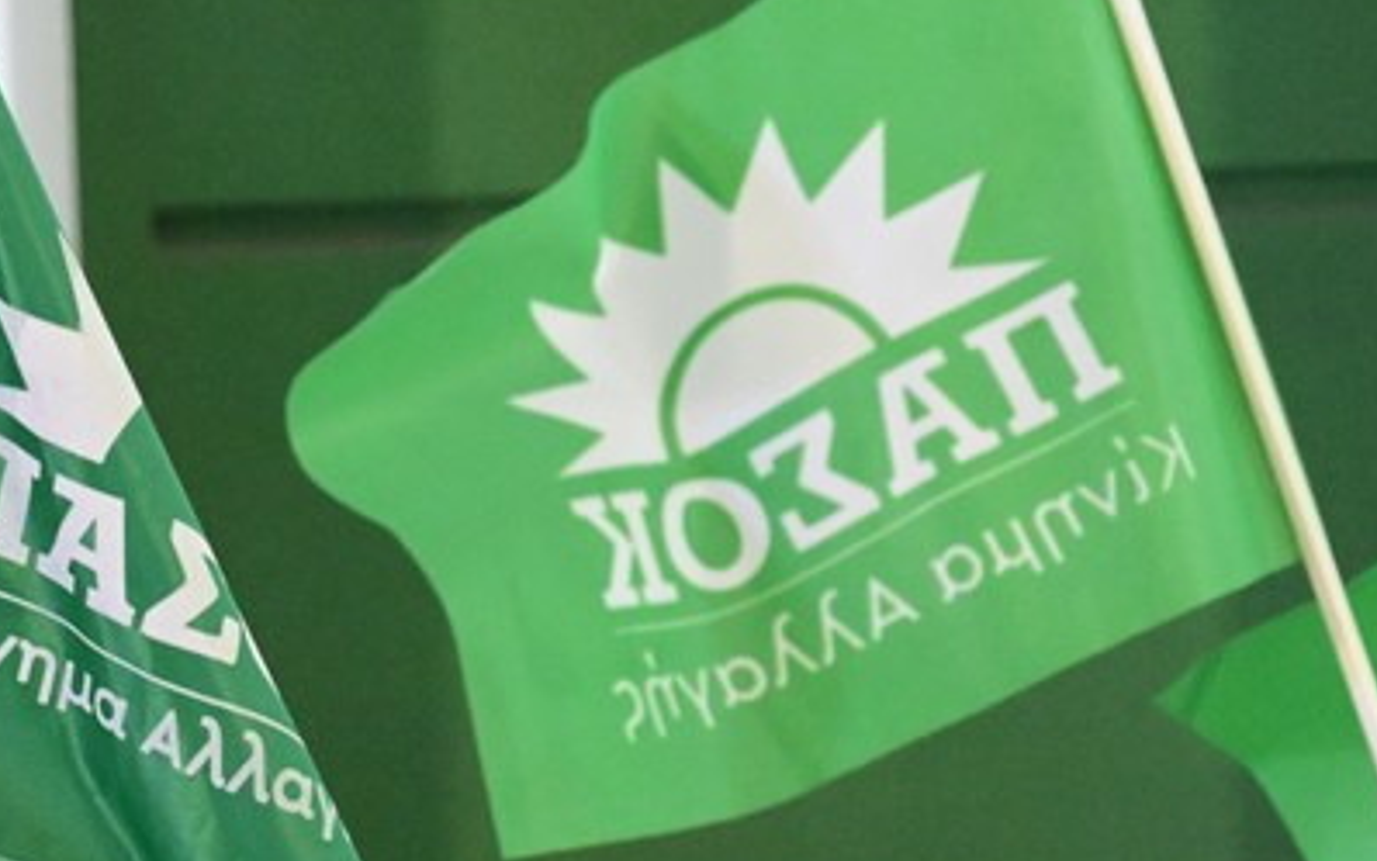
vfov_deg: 2.2
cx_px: 1861
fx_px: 22485
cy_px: 1124
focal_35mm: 599
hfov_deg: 3.5
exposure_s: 1/400
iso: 8000
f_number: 6.3
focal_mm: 195
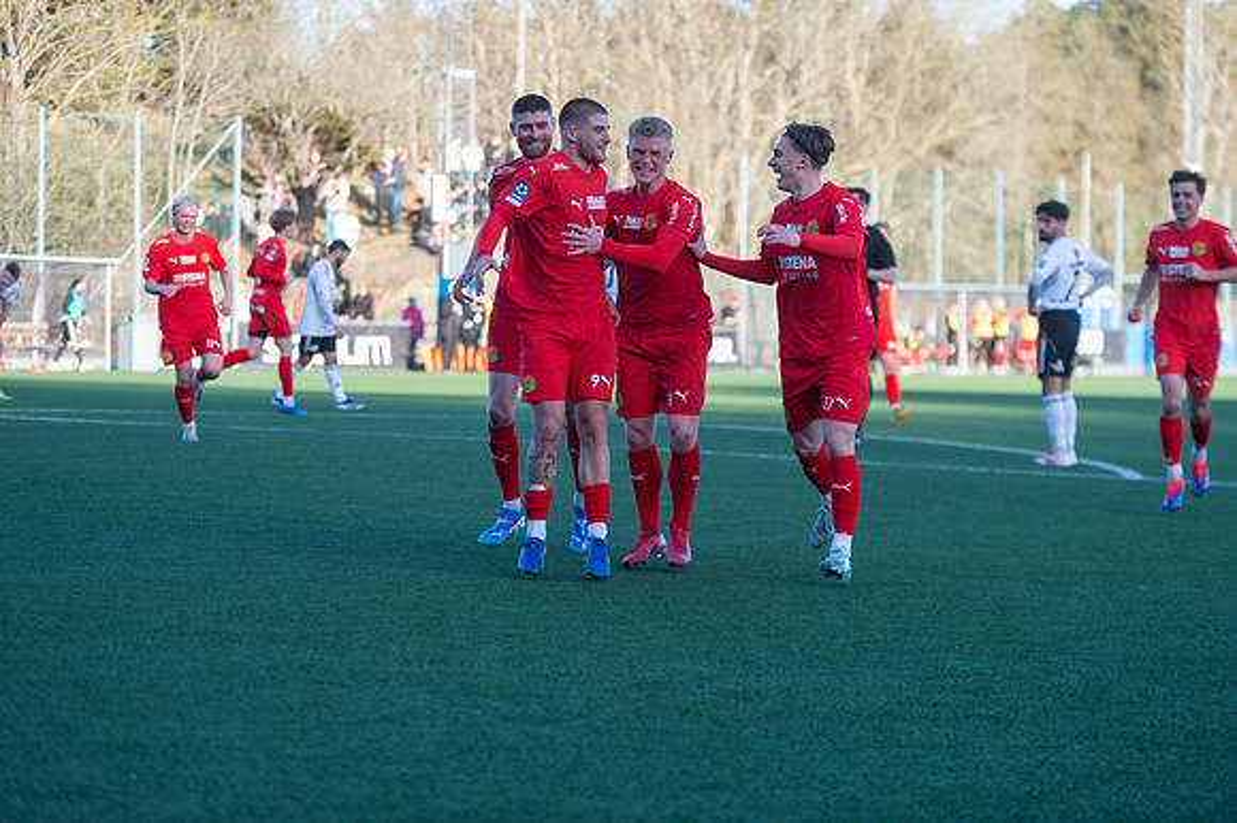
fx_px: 3606
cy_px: 412
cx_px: 618
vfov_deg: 13.0
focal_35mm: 105
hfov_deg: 19.5
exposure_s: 1/1000
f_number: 3.2
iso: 360
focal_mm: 105
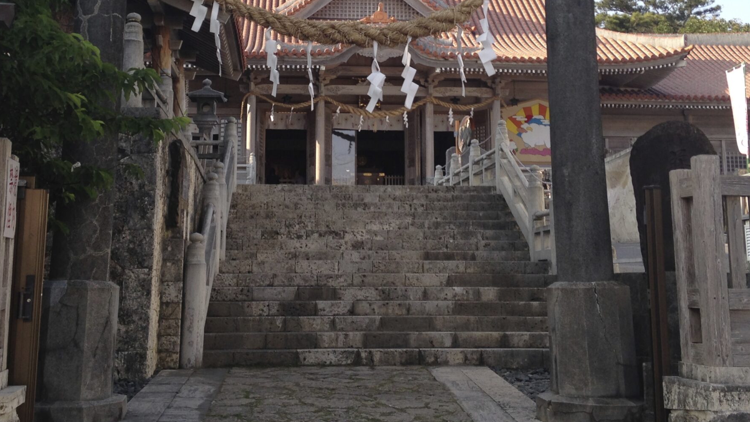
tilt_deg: +10.4
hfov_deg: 39.9
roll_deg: -0.8
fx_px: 1034
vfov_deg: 22.9
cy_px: 121
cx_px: 361
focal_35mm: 52
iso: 50
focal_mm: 4.12
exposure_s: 1/536
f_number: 2.4
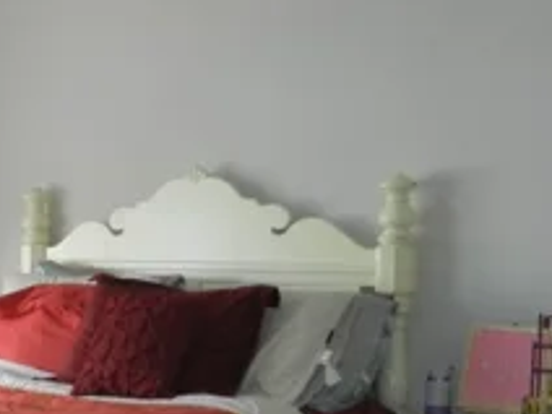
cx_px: -79
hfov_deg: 22.5
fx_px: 1292
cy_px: 370
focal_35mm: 81
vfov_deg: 17.9
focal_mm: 4
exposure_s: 1/30
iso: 200
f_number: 3.4
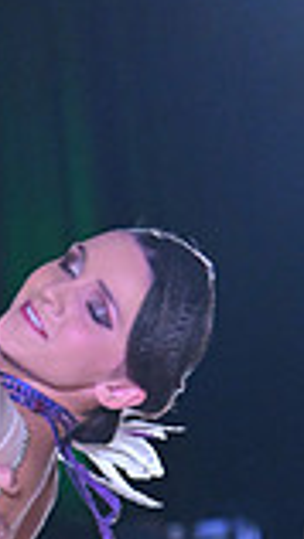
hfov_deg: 3.2
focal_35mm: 376
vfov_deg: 5.7
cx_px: -319
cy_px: 887
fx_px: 5382
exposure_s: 1/400
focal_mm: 98
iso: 4000
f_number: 5
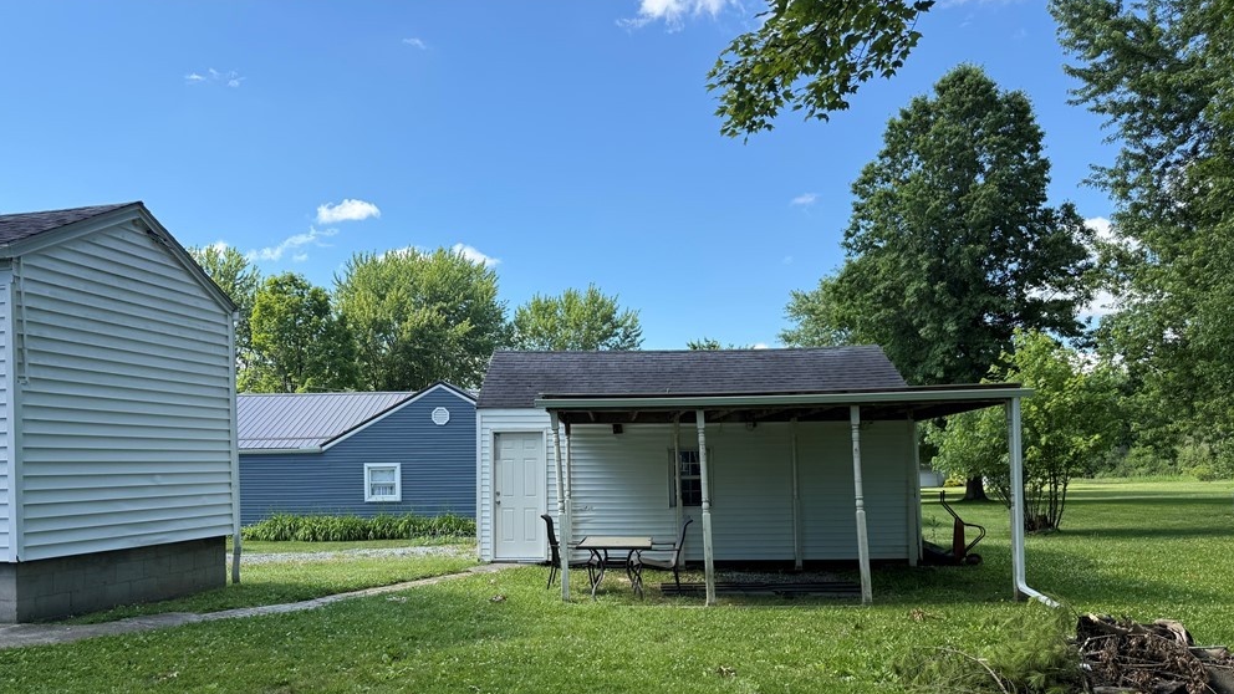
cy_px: 465
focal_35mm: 27
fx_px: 883
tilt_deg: -0.7
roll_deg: +0.3
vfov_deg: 42.3
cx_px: 606
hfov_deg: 69.9
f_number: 1.78
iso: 100
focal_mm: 6.76
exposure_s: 1/1812
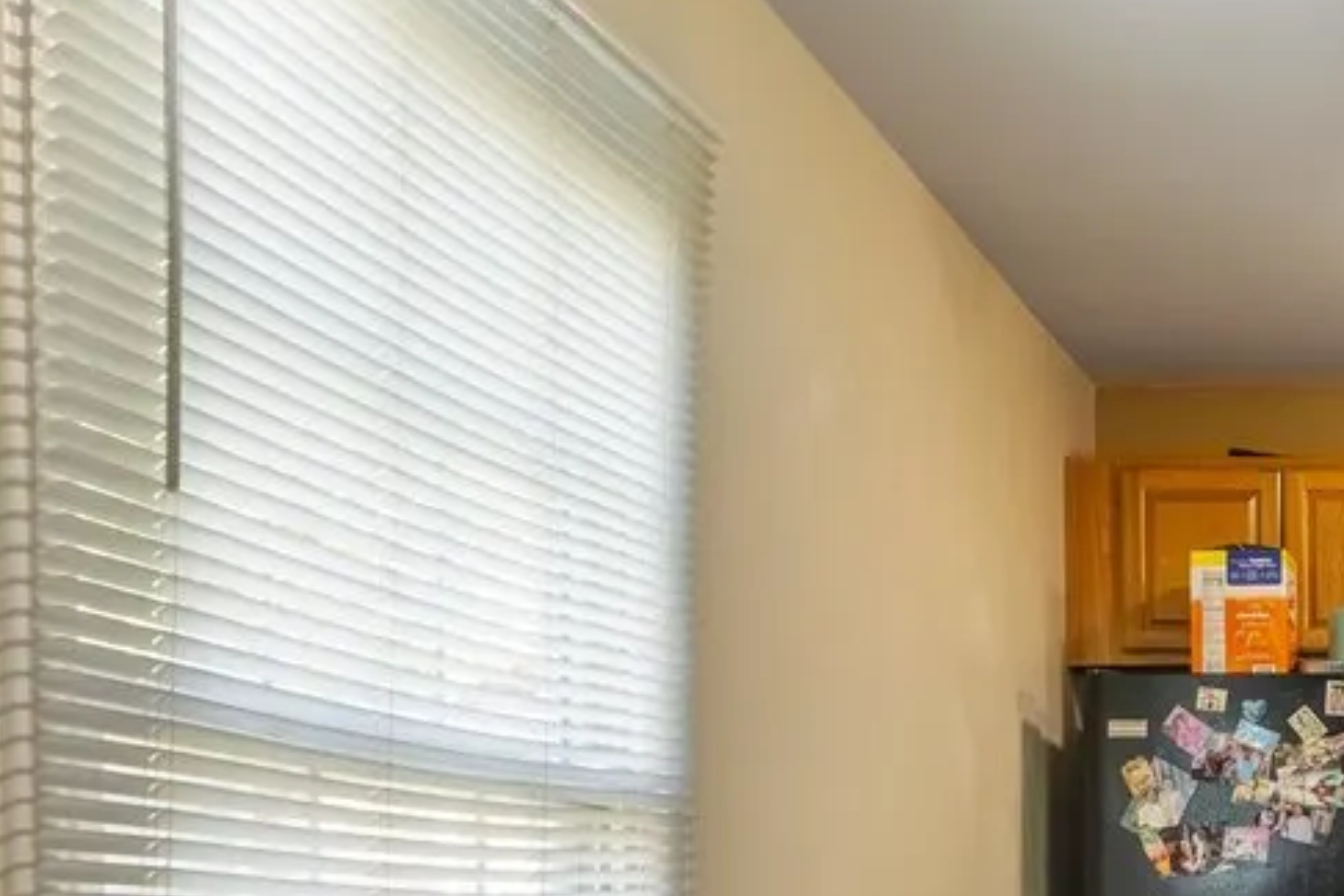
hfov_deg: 29.1
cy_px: 932
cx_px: 1596
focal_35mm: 60
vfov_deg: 21.7
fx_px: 2240
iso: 800
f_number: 9
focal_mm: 18
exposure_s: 1/125
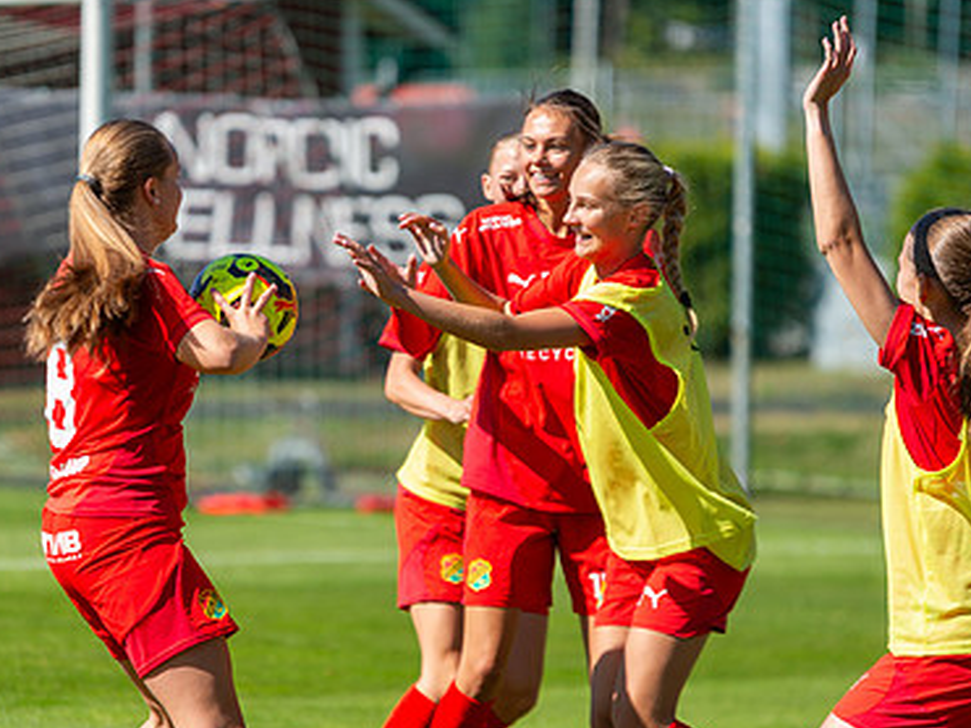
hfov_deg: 6.5
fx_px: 8609
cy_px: 406
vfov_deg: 4.8
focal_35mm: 307
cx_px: 262
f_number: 3.2
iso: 250
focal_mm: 200
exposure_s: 1/2500
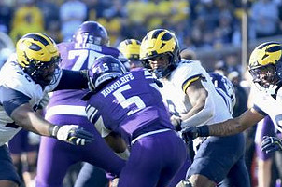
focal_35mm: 576
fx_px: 4509
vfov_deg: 2.4
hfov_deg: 3.6
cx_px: 113
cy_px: 122
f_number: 2.8
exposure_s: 1/1600
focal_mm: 200
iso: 640
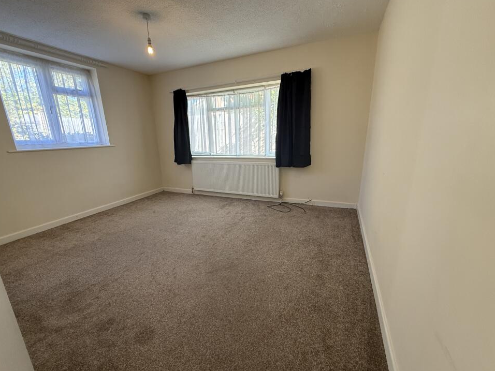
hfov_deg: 98.2
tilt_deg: -14.1
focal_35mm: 15
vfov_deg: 81.7
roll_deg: +1.1
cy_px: 192
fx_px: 214
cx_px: 242
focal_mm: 2.22
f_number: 2.2
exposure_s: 1/100
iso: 250
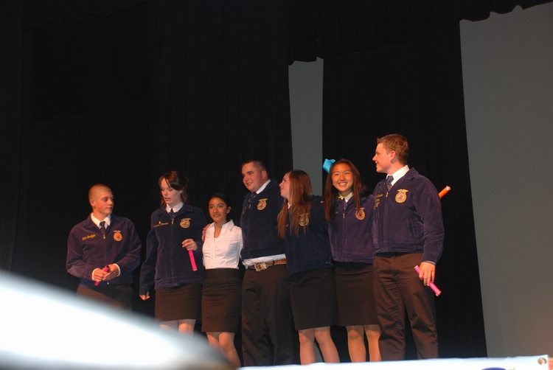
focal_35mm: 52
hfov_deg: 37.8
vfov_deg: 25.8
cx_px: 276
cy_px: 185
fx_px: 807
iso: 280
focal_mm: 35
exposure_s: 1/60
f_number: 4.5
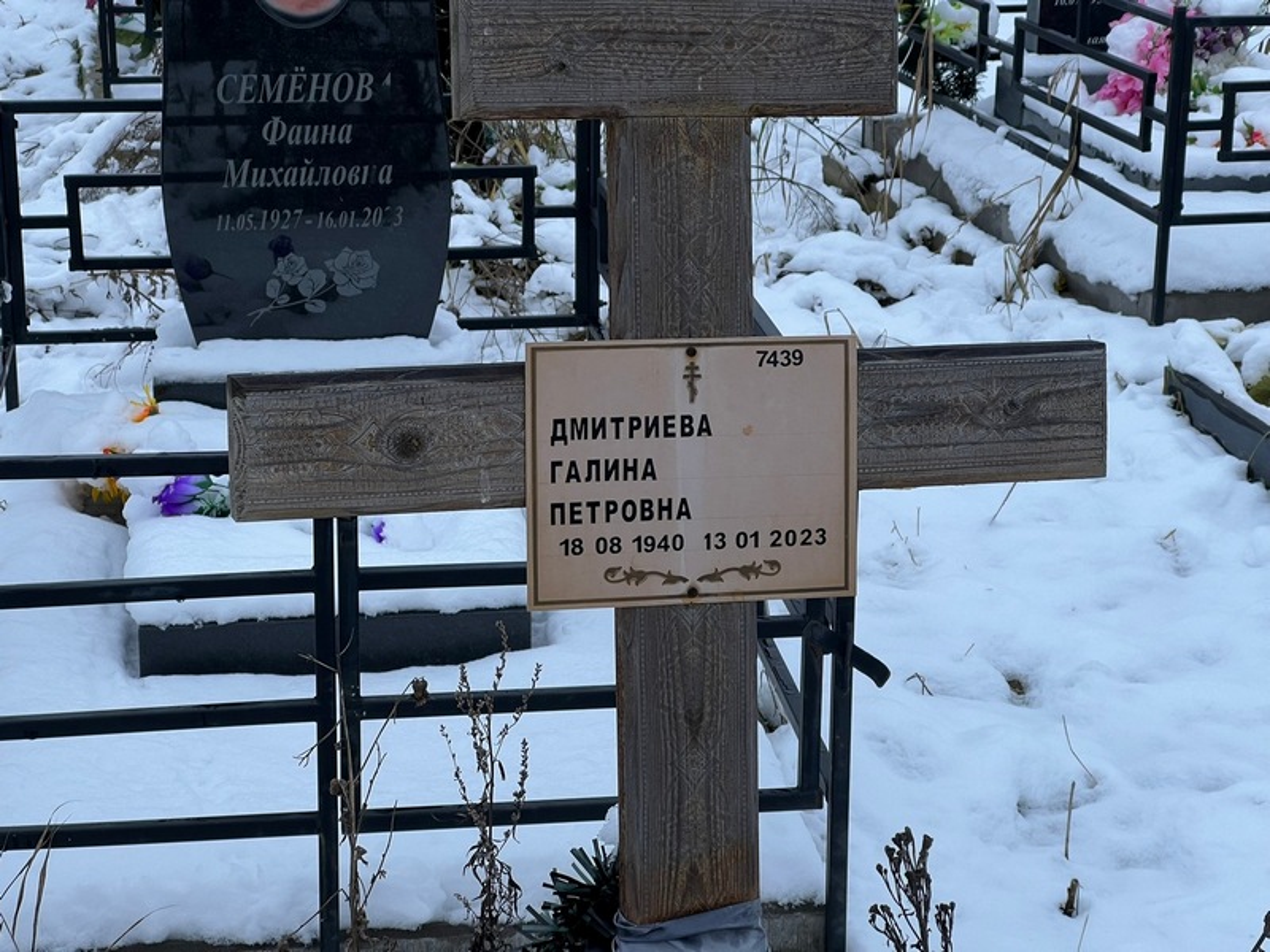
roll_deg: -0.3
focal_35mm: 77
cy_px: 476
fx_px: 2825
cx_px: 635
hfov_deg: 25.3
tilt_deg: -17.5
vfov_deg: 19.1
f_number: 2.8
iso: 32
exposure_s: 1/127
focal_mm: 9
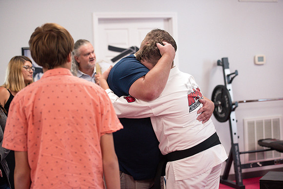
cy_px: 94
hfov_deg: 28.8
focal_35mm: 70
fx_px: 550
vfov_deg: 19.5
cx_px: 142
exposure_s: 1/400
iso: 1600
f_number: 2.8
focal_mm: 70
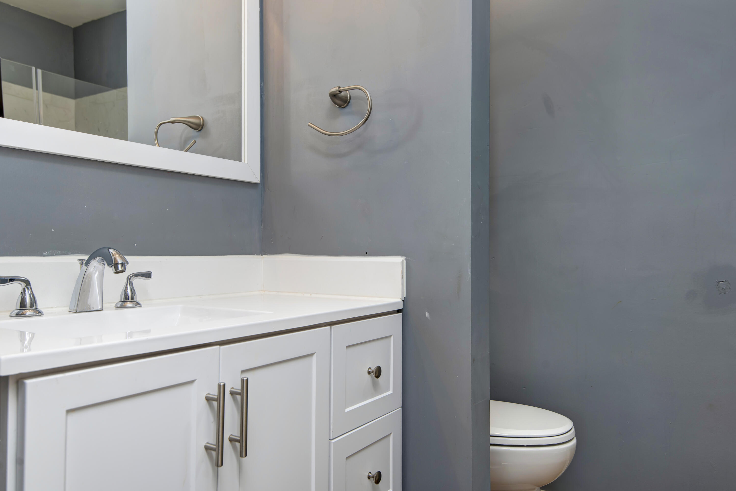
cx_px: 368
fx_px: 532
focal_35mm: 26
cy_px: 246
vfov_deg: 49.6
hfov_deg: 69.4
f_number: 6.7
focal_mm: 26
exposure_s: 1/10
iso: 280
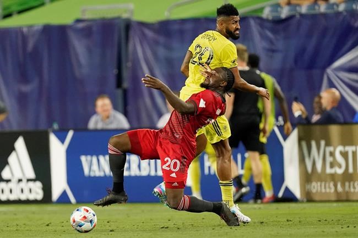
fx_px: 5965
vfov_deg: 2.3
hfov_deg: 3.4
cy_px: 119
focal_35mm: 600
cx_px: 179
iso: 6400
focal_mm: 600
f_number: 4
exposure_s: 1/2000
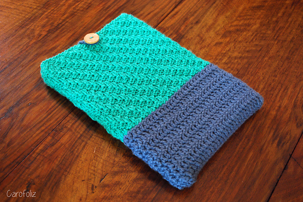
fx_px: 442
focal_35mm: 52
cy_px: 101
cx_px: 152
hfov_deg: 37.8
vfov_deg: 25.8
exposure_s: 1/4
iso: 800
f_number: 5.3
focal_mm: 35
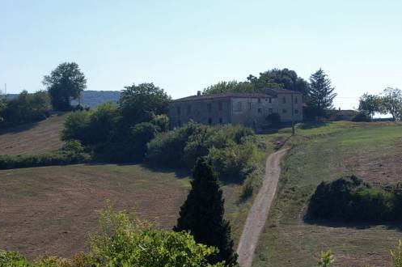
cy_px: 125
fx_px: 1223
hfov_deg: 18.6
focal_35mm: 110
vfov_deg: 12.5
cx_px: 260
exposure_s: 1/250
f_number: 10
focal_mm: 55
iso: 200
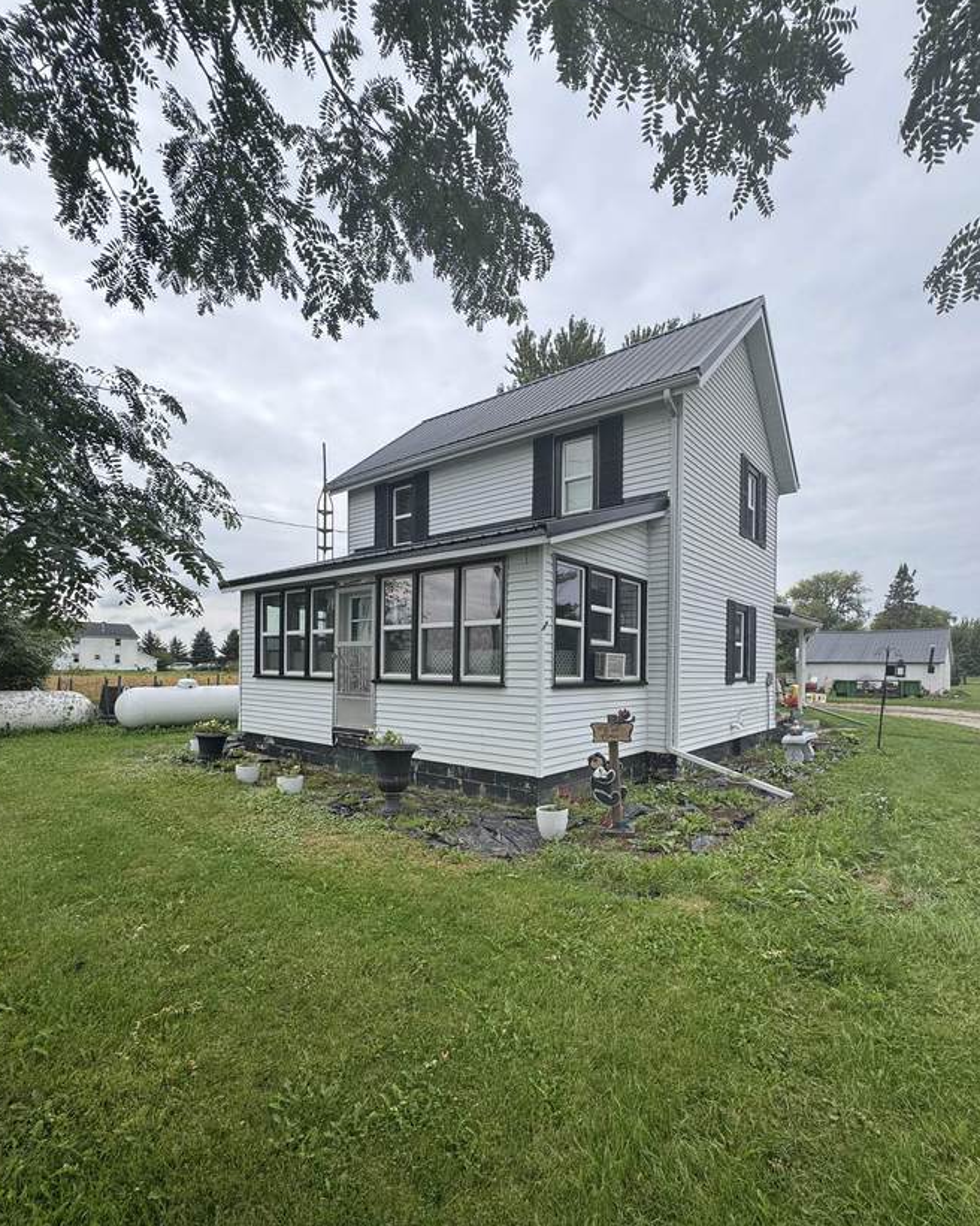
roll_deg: -0.7
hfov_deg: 80.3
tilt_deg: -0.6
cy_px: 677
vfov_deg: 92.8
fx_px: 580
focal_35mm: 16
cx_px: 517
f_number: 2.2
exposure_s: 1/879
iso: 50
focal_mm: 2.22
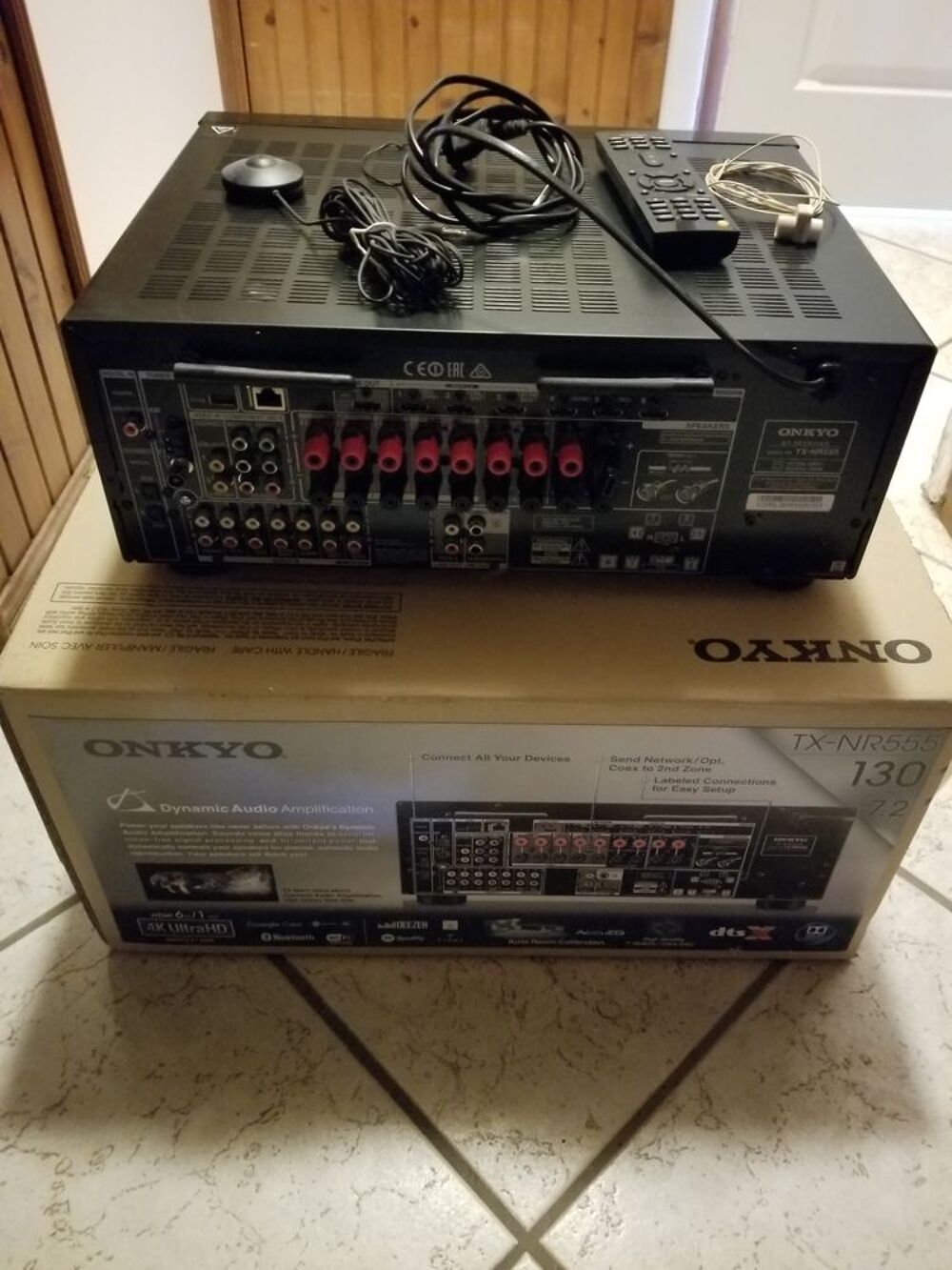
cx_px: 476
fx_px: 953
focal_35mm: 26
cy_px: 635
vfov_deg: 67.3
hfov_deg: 53.1
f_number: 1.7
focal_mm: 4.25
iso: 1000
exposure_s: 1/10
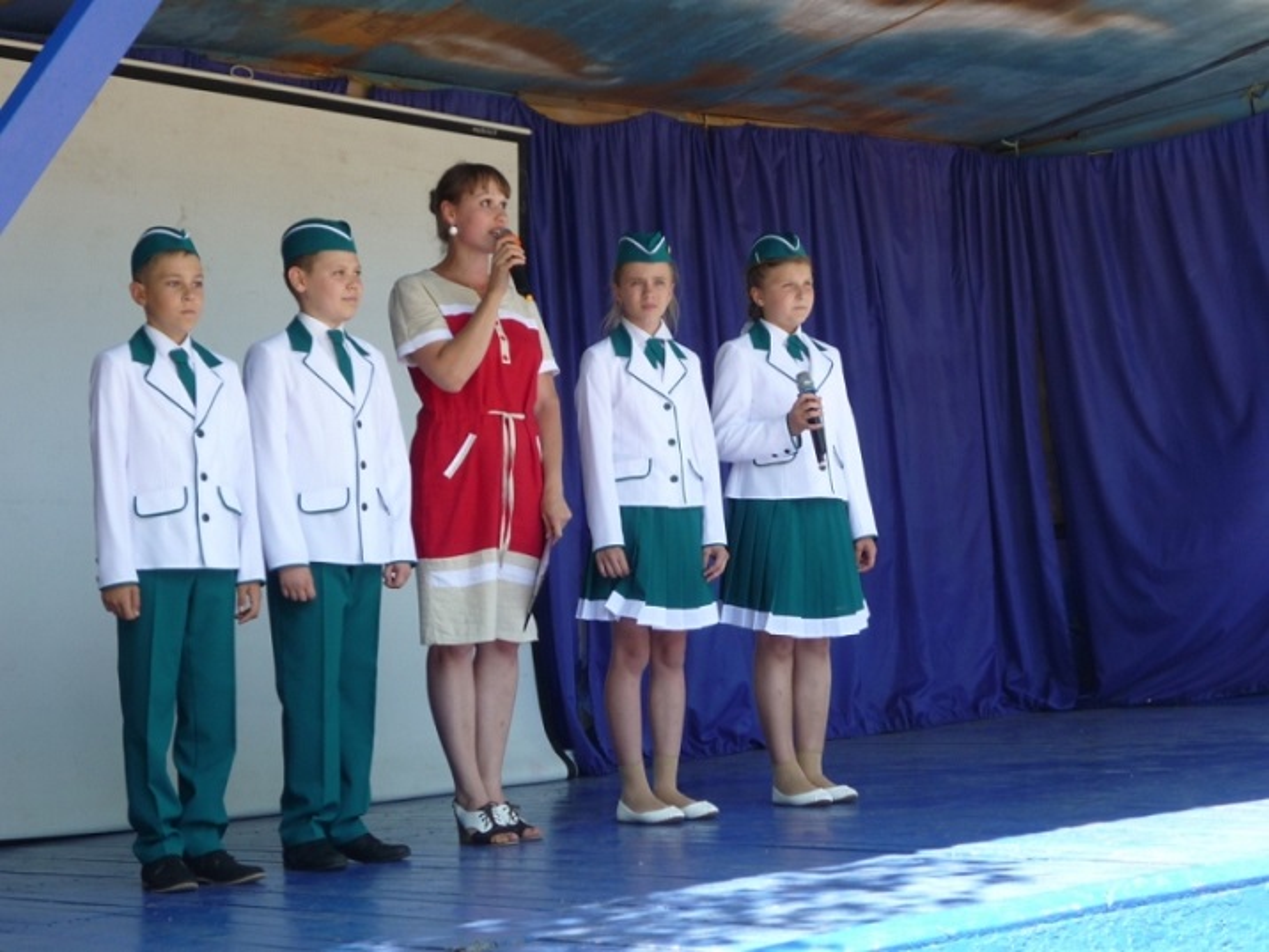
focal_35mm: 75
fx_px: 2749
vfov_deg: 19.6
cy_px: 476
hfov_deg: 26.0
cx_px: 634
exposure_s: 1/100
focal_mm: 12.4
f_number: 4.1
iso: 80
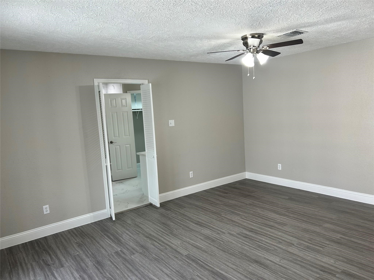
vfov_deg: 53.1
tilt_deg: -6.1
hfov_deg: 67.3
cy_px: 140
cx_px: 187
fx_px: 281
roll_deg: +3.6
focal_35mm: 26
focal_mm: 5.7
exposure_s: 1/120
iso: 64
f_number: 1.5
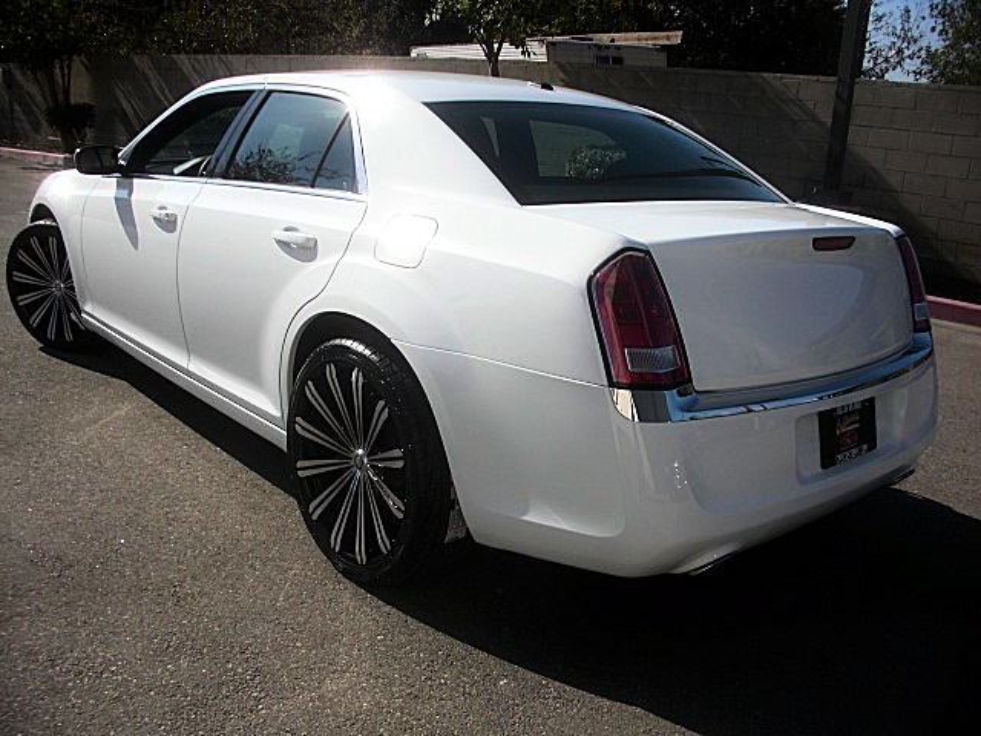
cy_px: 368
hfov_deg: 51.4
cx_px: 490
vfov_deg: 39.7
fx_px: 1020
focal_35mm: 36
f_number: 7.9
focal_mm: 6.3
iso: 50
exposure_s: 1/200
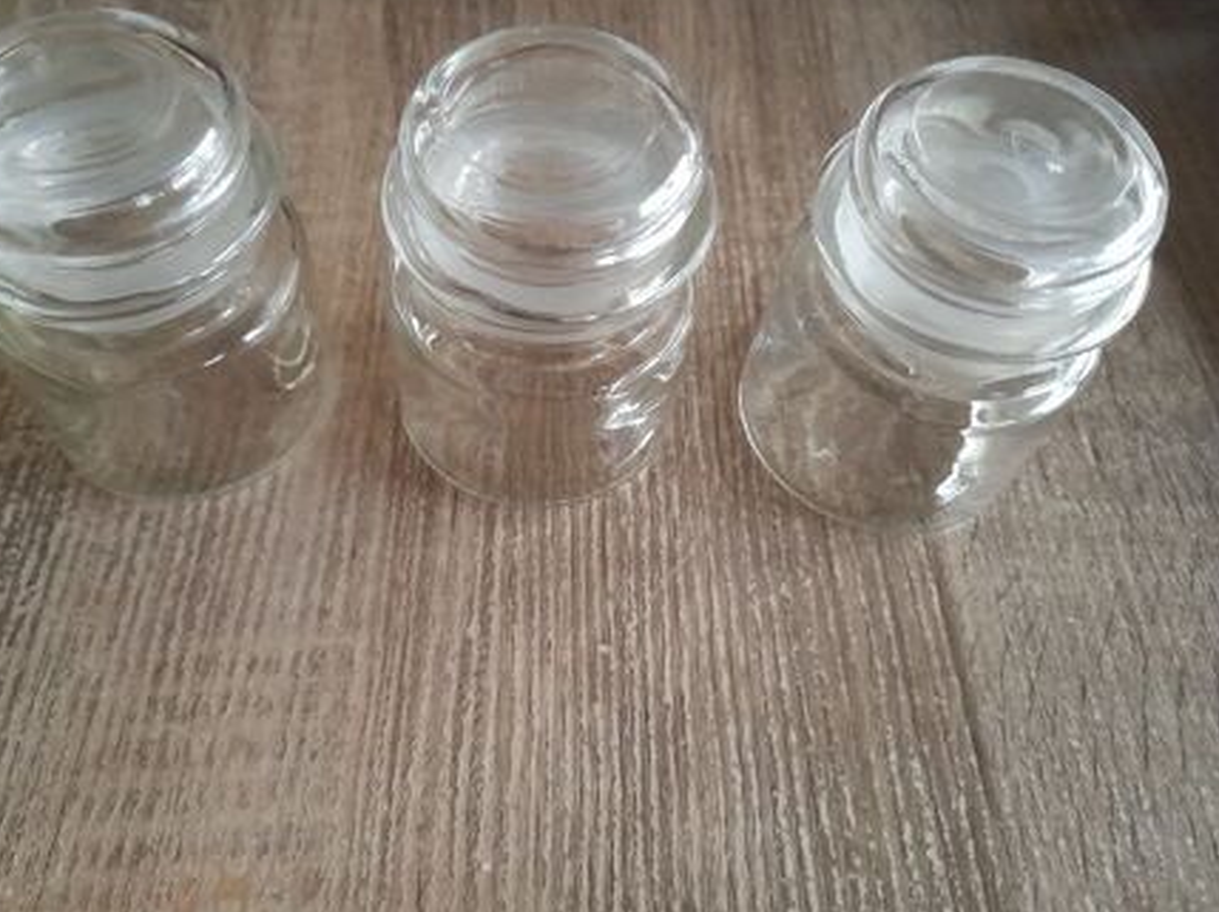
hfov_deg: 63.3
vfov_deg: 49.7
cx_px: 546
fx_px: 985
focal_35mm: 28
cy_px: 435
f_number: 2
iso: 1000
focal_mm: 4.6
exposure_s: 1/20
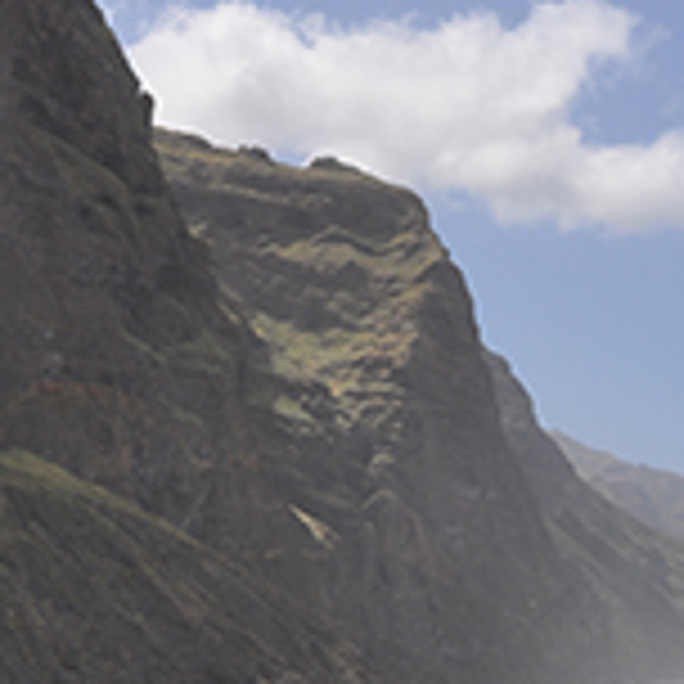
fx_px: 1878
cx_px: 207
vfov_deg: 20.6
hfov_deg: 20.5
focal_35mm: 84
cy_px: 328
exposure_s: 1/200
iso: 200
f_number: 16
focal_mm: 20
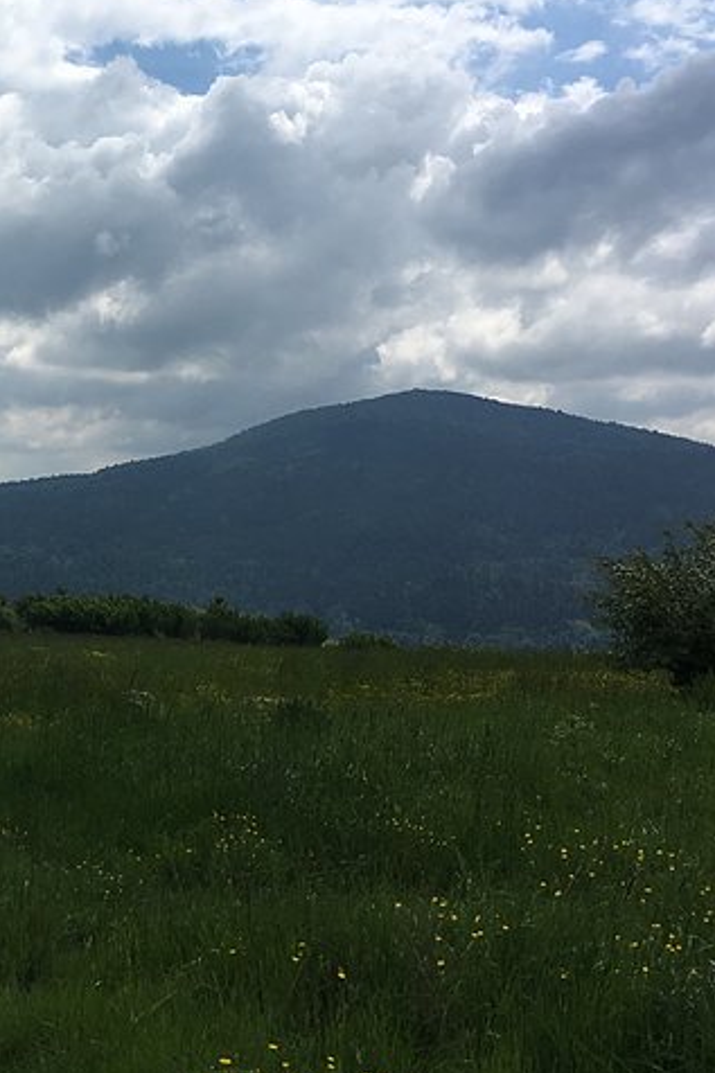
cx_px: -72
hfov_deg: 22.4
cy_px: 477
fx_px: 1699
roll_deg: -1.5
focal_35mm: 57
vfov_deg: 35.0
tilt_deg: +0.8
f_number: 2.2
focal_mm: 4.15
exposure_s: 1/5128
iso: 25
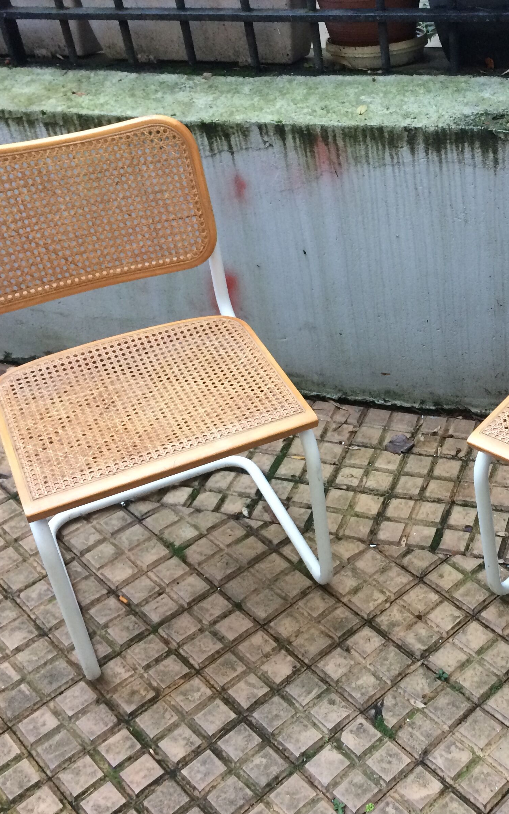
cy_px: 401
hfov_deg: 29.4
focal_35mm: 42
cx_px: 445
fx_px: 932
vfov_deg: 47.2
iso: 80
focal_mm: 4.15
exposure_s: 1/33
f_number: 2.2
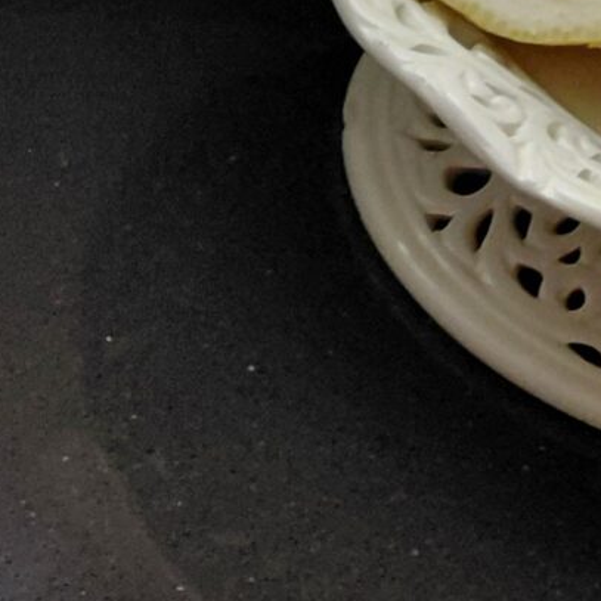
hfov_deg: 9.9
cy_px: 1168
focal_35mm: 139
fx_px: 2730
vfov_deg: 11.4
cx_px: -1121
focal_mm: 4.69
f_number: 1.8
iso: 125
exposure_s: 1/50.1
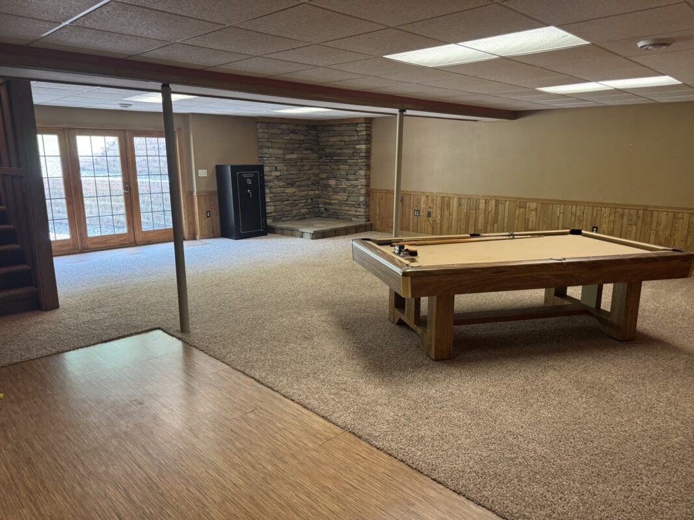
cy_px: 260
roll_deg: -0.5
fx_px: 481
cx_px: 347
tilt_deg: -12.0
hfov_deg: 71.6
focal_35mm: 24
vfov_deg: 56.8
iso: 400
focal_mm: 6.76
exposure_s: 1/60
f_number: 1.78
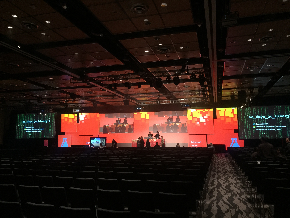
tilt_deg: +6.0
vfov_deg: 48.2
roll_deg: -0.3
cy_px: 109
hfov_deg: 61.7
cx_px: 145
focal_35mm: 29
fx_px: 243
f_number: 2.2
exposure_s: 1/8
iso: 125
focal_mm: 4.15
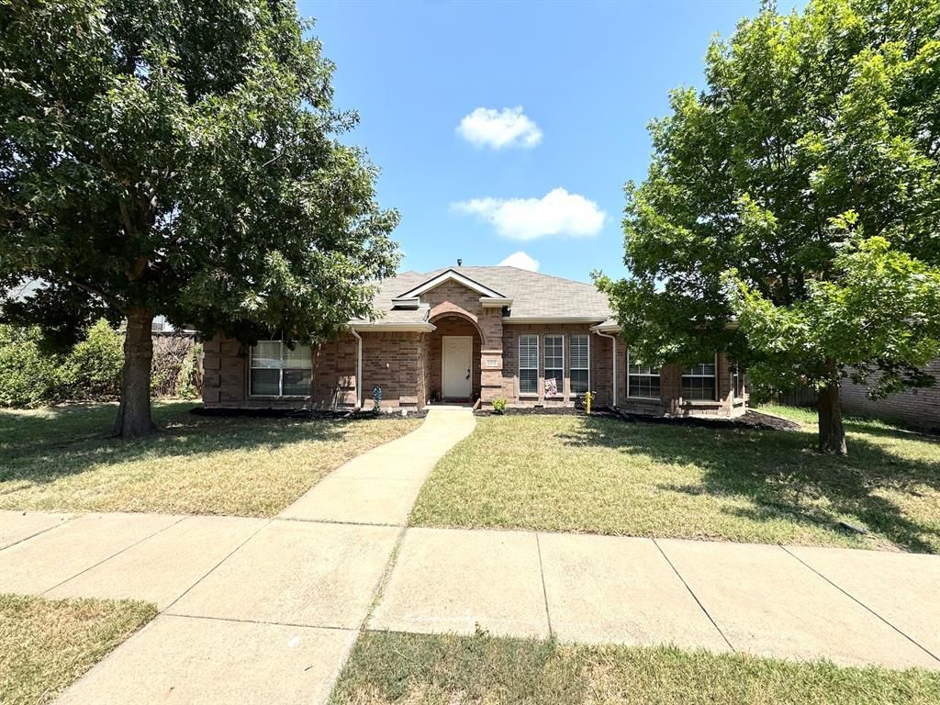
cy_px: 352
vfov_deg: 85.7
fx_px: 380
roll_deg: -0.1
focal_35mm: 14
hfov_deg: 102.1
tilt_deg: +0.3
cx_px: 470
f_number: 2.2
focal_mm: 2.22
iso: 50
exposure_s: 1/1789
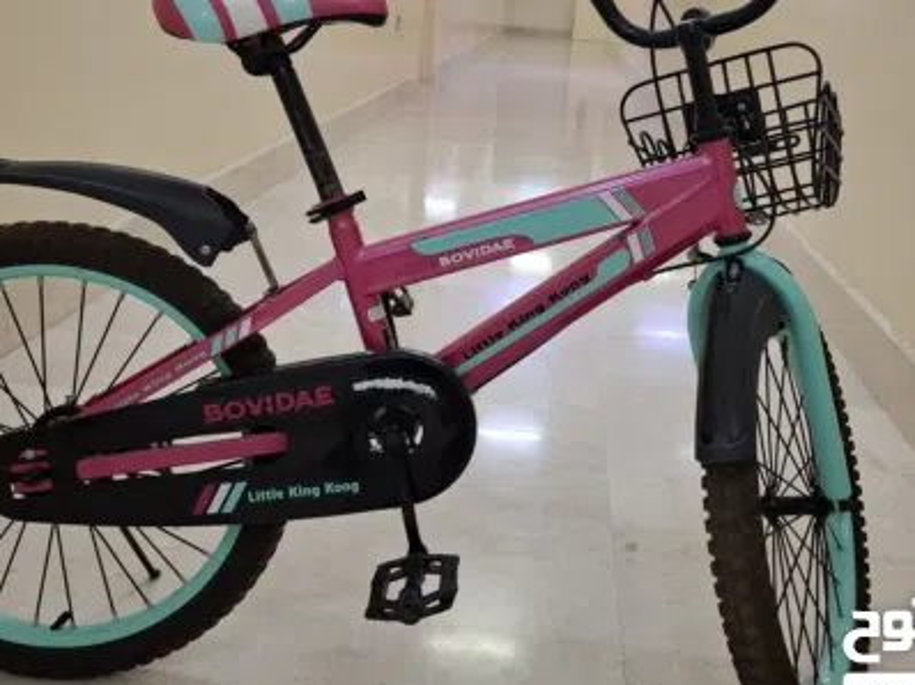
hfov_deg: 50.1
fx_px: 977
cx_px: 497
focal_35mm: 37
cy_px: 257
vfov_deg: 38.4
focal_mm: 5.54
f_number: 1.8
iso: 250
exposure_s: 1/33
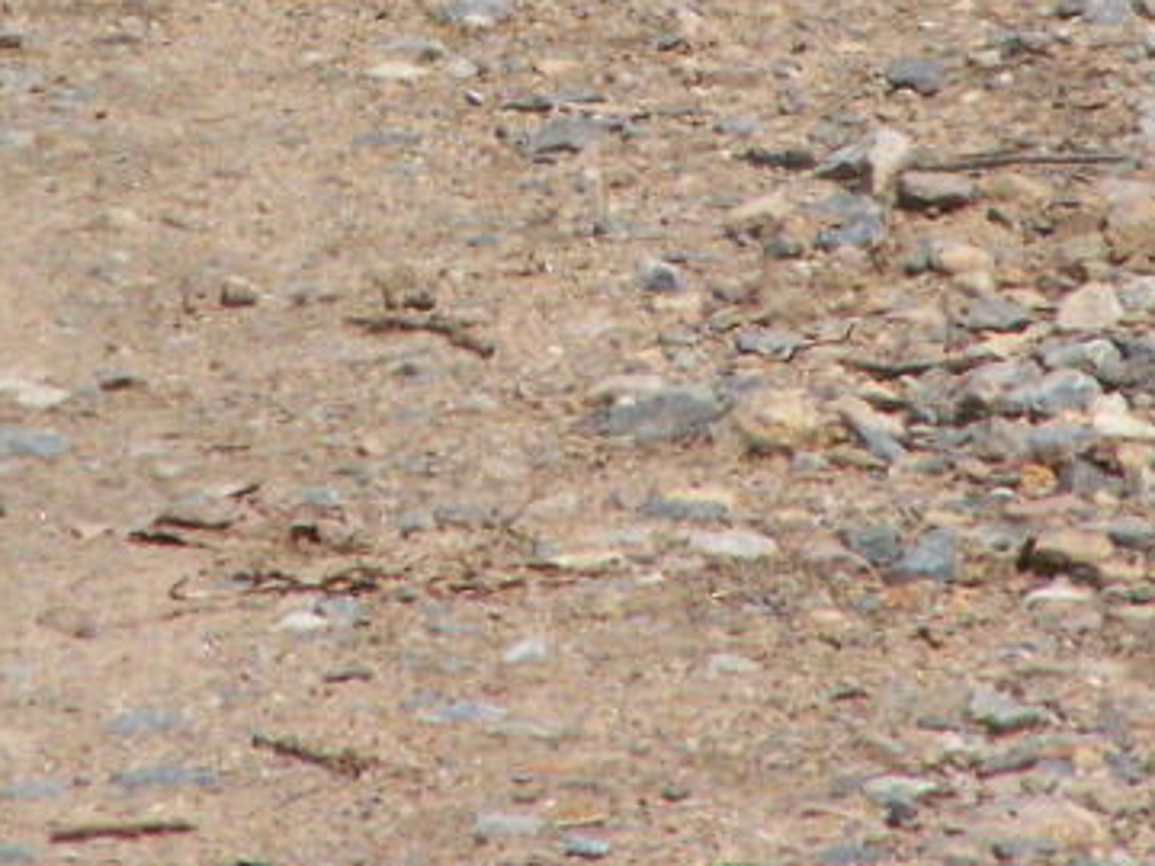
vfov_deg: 1.4
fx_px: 36069
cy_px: -215
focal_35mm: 1081
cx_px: 507
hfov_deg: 1.8
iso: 400
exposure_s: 1/1600
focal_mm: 63
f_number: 7.1
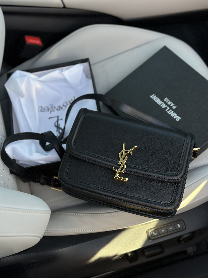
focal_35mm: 48
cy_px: 139
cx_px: 104
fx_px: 385
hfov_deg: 30.3
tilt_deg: -54.4
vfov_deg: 39.7
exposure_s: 1/209
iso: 80
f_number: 1.78
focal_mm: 6.86
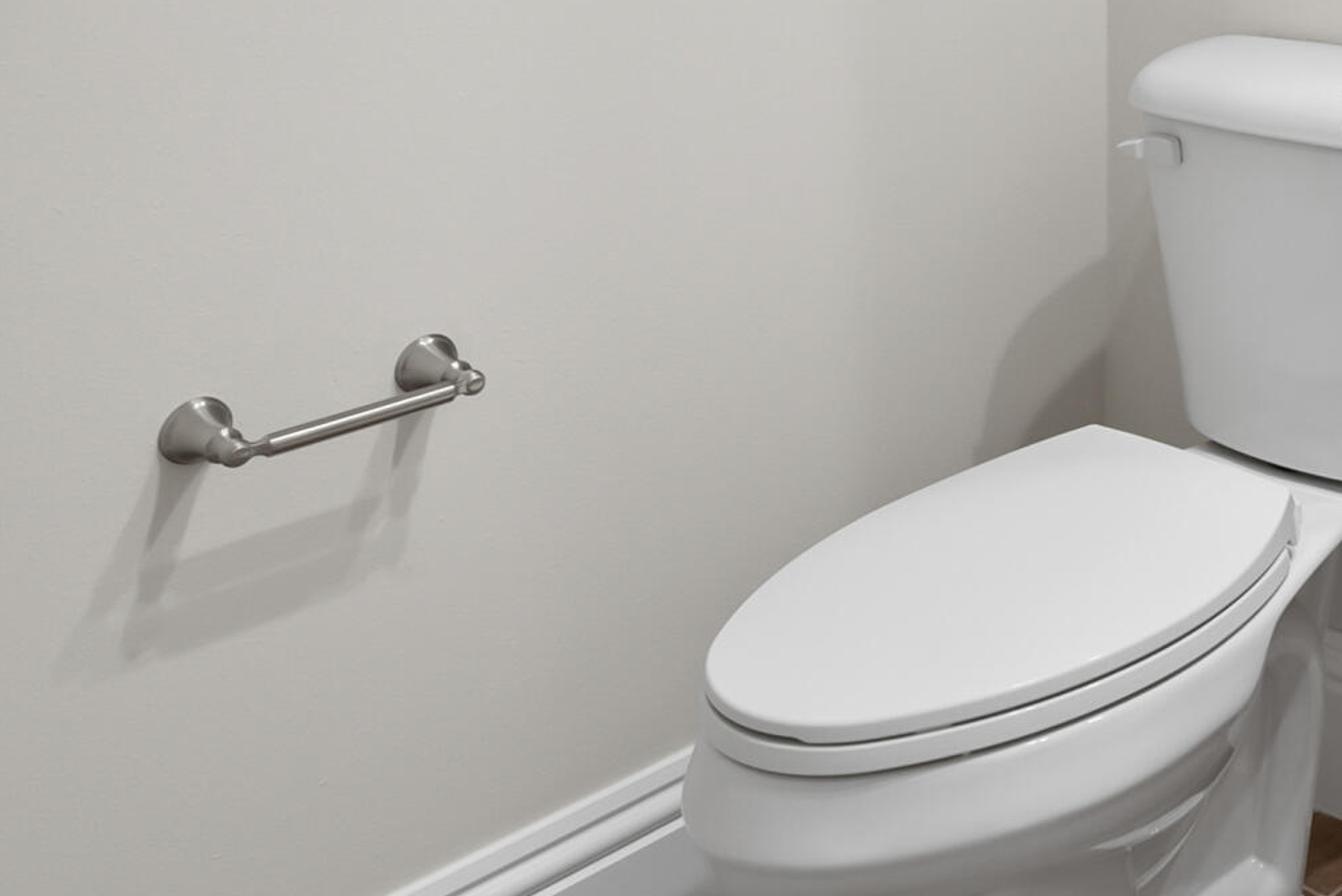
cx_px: 1547
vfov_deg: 24.4
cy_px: -284
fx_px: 1790
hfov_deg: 34.3
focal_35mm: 48
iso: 1600
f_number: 8
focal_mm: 16
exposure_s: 1/8
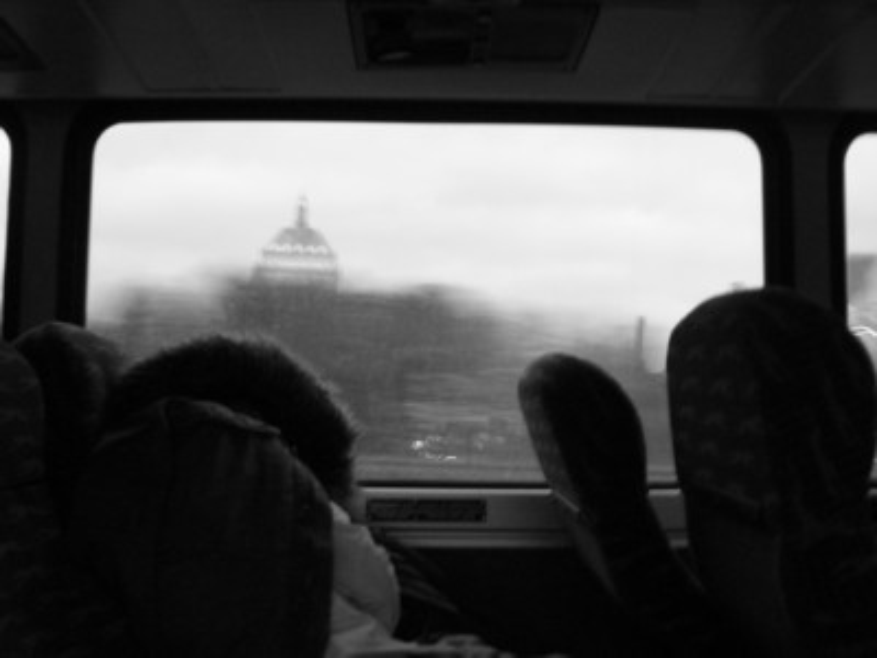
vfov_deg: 38.7
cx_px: 438
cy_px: 329
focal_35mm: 37
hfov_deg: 50.1
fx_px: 937
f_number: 2.8
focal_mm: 6.2
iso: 200
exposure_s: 1/5
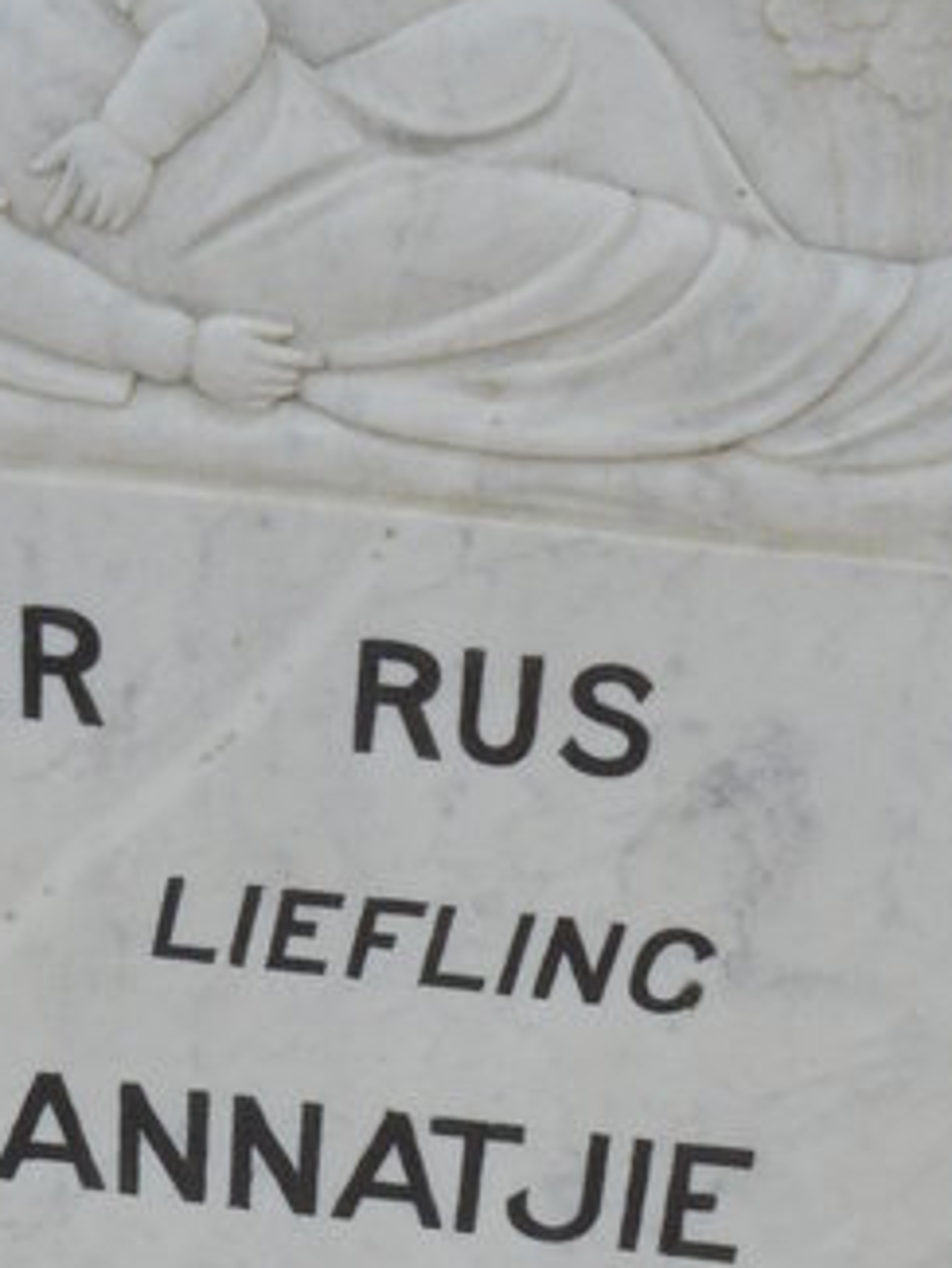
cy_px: 964
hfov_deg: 22.9
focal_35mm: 64
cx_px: 402
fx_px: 2345
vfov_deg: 29.7
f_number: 6.3
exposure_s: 1/200
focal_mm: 4.6
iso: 200
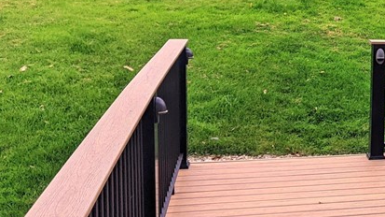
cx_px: 469
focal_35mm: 73
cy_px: 33
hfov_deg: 25.8
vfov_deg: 16.4
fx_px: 745
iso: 53
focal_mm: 4.44
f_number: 1.8
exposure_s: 1/2500
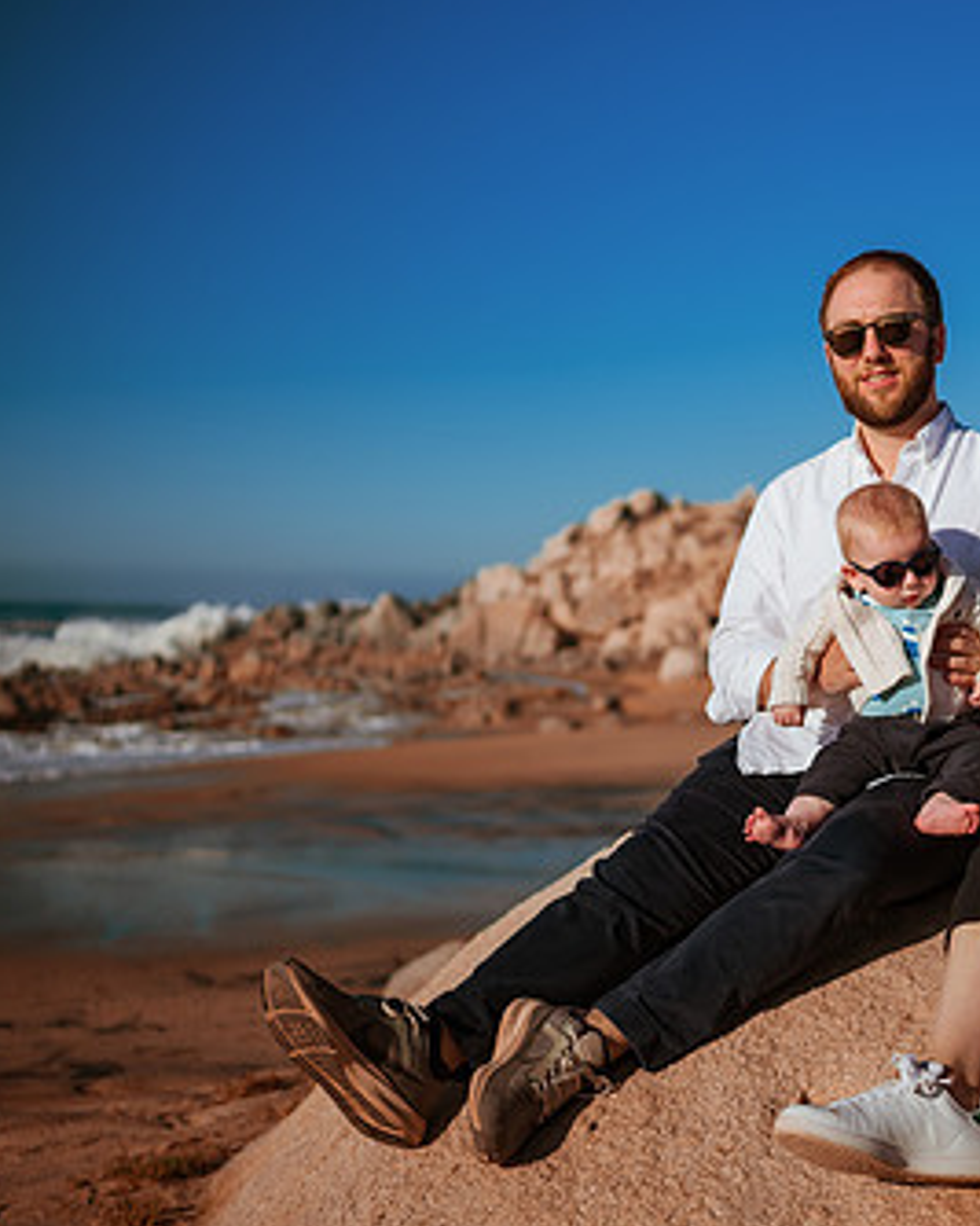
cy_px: 652
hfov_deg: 25.9
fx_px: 2067
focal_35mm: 57
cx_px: 870
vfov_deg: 33.0
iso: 50
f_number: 2
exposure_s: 1/8000
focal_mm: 35
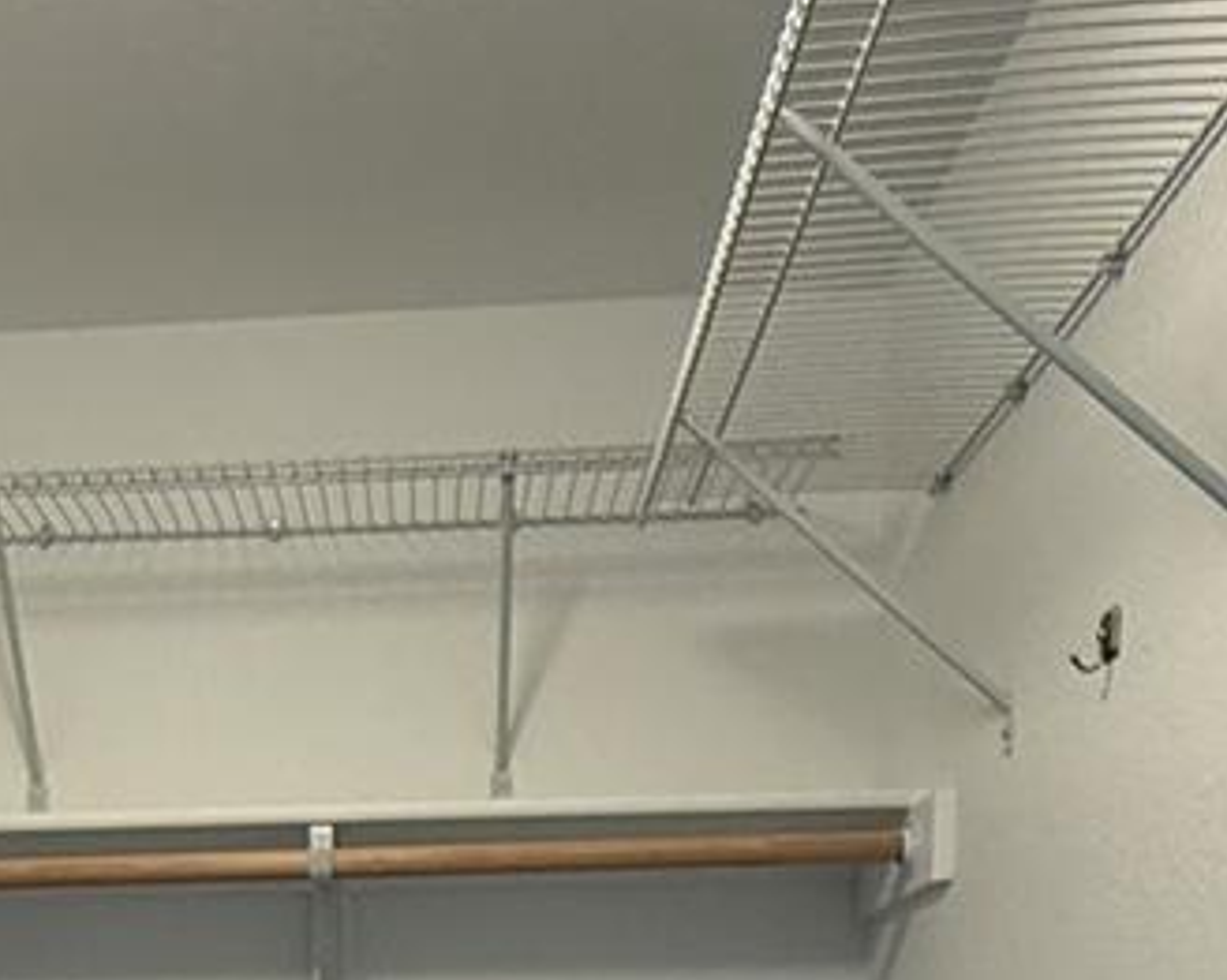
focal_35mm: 60
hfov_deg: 30.3
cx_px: 157
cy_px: 1343
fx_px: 2178
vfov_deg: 22.2
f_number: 2.2
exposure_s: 1/120
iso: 250
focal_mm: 2.22
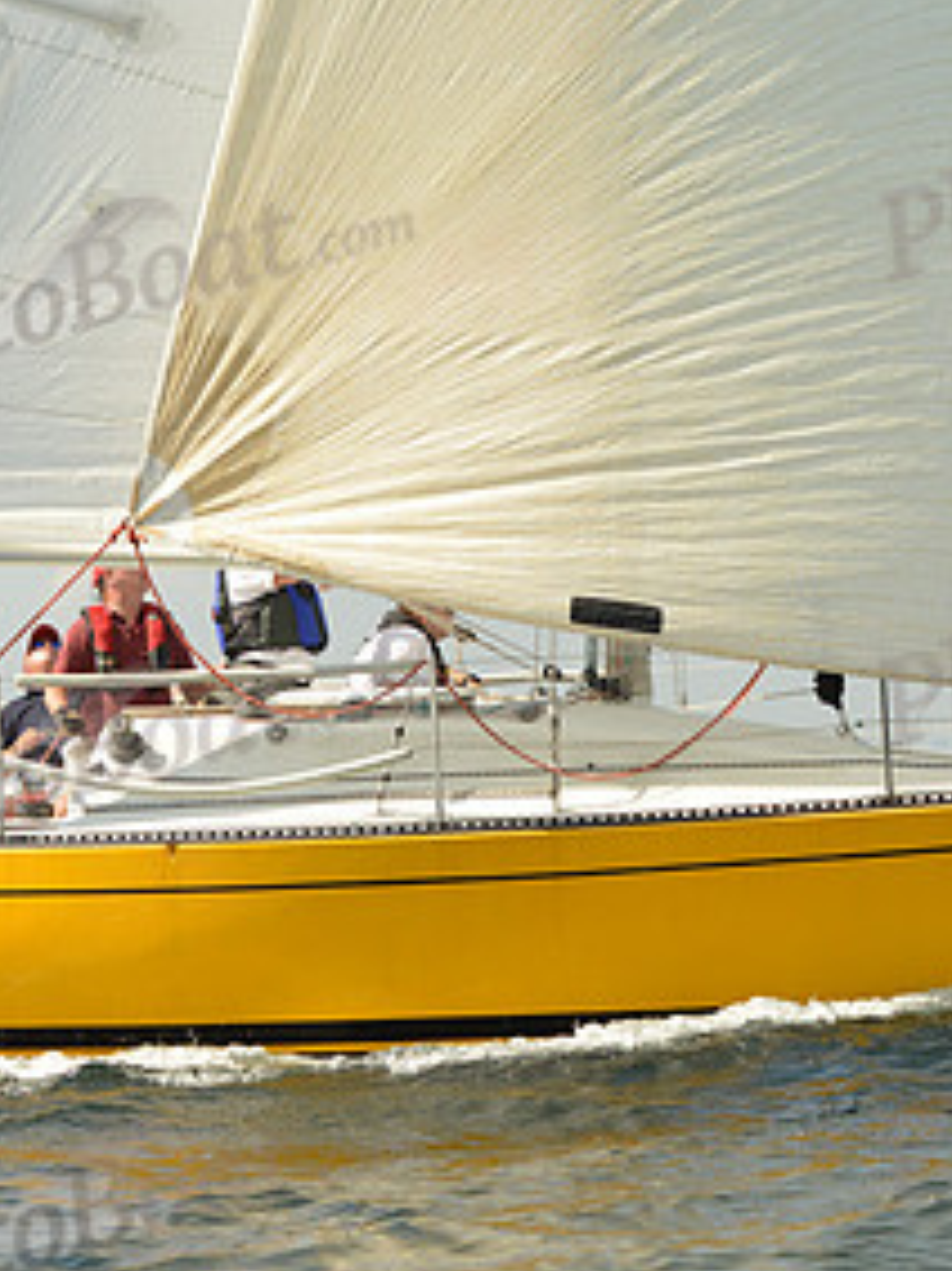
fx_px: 5064
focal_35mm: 138
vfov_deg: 14.3
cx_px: 651
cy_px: 460
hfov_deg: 10.7
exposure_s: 1/1600
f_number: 6.3
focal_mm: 70
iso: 320
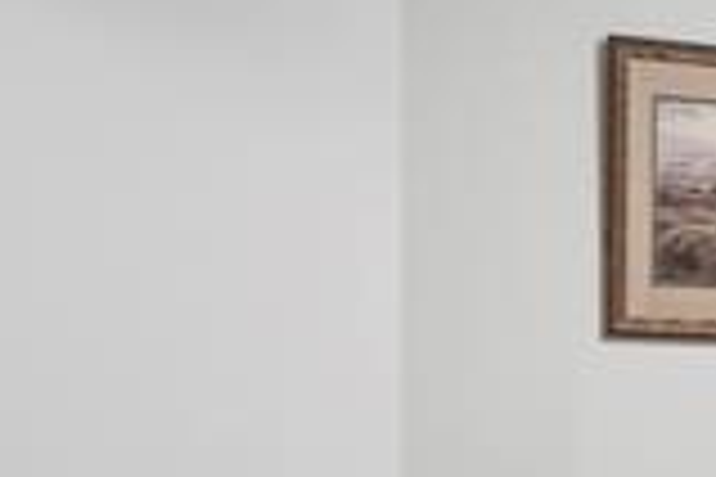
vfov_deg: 13.2
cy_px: 432
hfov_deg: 16.3
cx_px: 1328
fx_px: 2048
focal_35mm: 103
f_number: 9
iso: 250
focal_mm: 16
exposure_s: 1.3
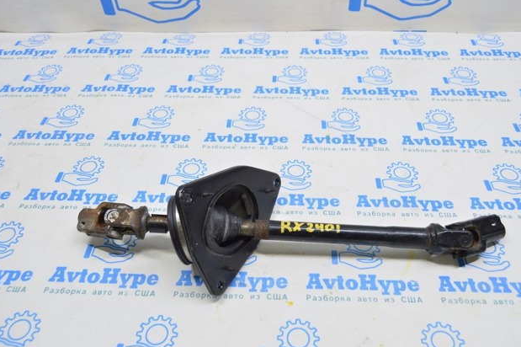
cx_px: 265
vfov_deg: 42.3
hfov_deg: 60.3
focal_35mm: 31
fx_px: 448
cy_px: 176
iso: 400
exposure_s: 1/20
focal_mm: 20
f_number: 5.6
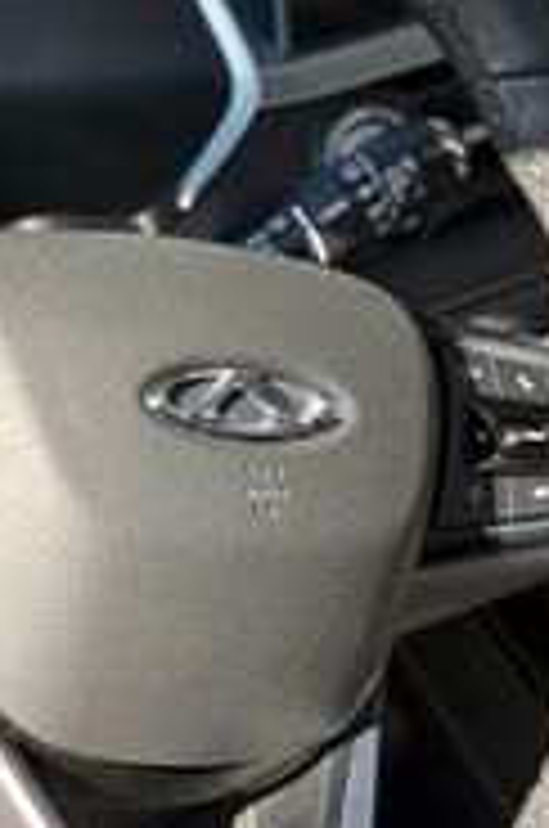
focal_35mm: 128
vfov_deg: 16.0
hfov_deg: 10.7
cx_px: 333
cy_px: 351
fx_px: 2939
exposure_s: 1/340
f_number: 1.78
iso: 80
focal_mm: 6.76
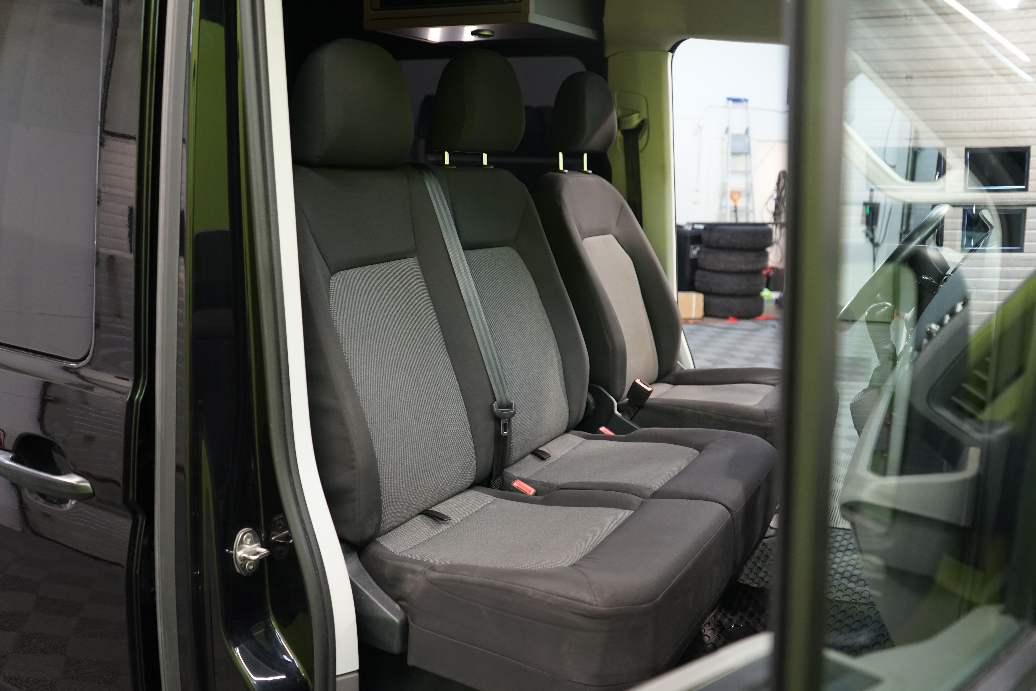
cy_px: 346
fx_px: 834
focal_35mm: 29
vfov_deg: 45.0
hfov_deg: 63.7
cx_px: 518
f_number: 3.5
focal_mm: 29
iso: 1250
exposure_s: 1/50
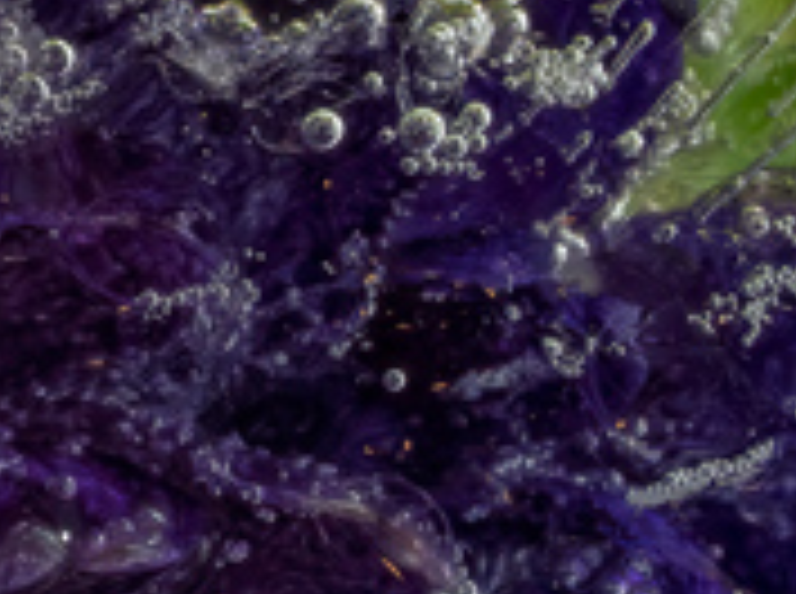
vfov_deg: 3.8
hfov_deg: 5.0
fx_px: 8996
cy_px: -423
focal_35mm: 392
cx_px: -818
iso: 640
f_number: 22
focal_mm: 90
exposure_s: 1/200
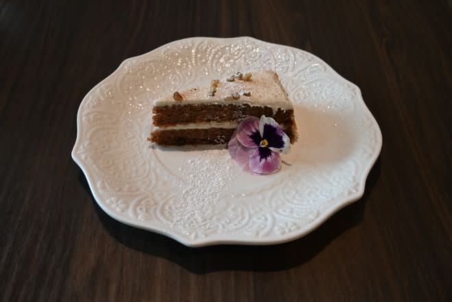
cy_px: 151
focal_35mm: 37
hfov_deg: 52.2
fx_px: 461
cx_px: 226
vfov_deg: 36.2
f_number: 4.2
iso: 720
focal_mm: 24.5
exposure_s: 1/125
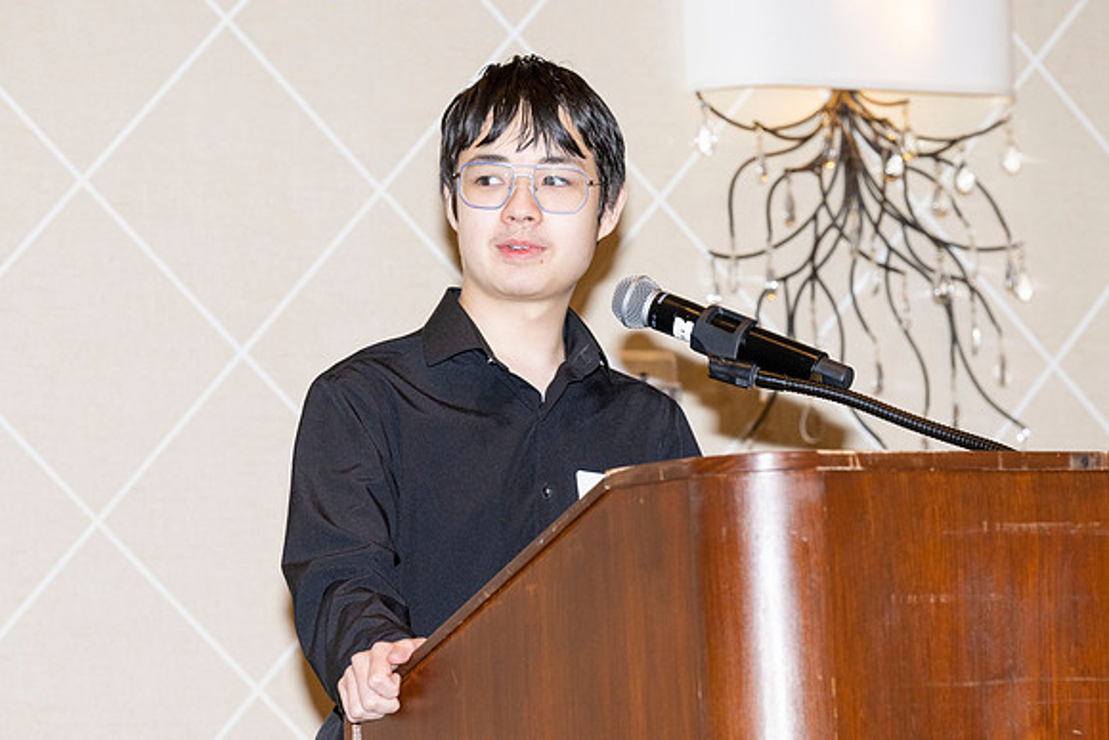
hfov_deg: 12.7
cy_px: 396
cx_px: 554
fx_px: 4993
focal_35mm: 162
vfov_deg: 8.5
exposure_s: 1/125
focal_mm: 120
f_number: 5.6
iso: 1000
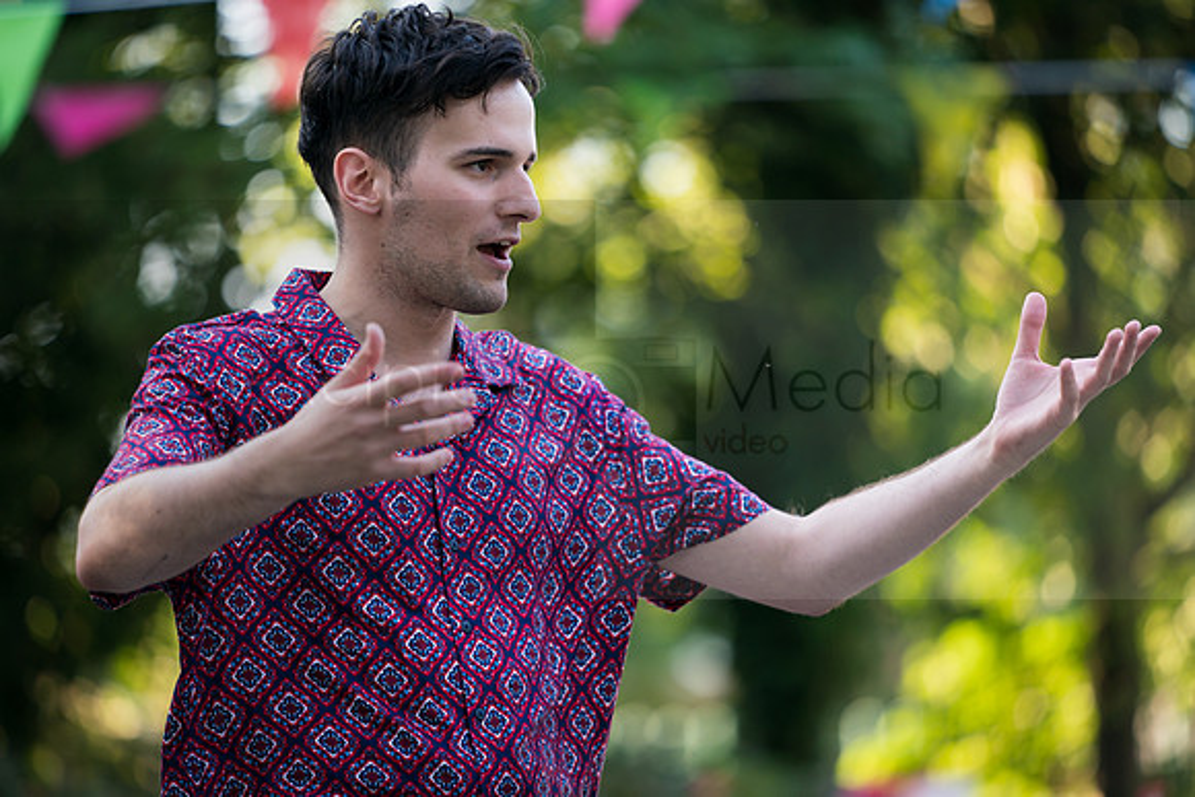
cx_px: 569
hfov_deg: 9.7
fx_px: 7070
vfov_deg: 6.5
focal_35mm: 213
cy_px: 424
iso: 400
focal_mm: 200
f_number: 2.8
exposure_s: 1/250
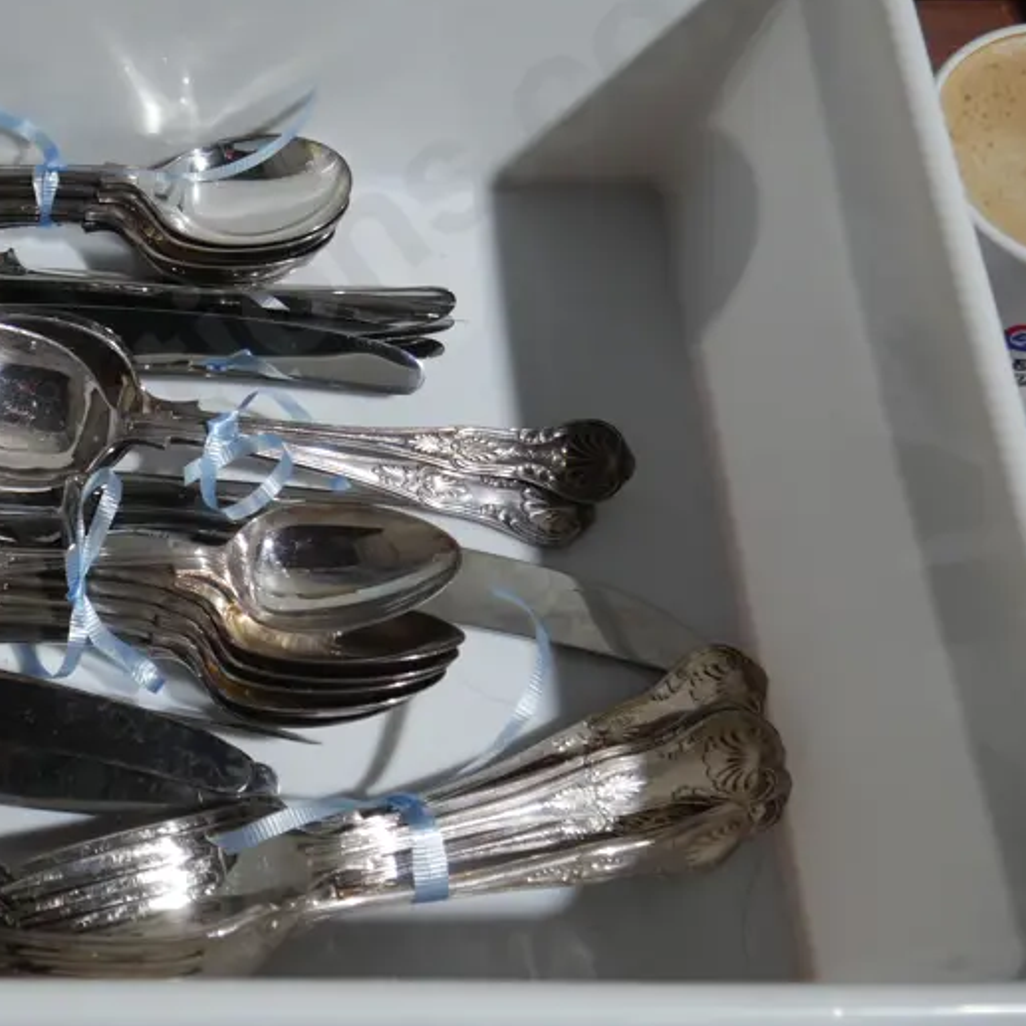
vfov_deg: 34.7
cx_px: 52
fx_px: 1643
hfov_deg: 32.5
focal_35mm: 49
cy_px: 482
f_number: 3.5
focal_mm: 14
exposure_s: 1/80
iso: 200
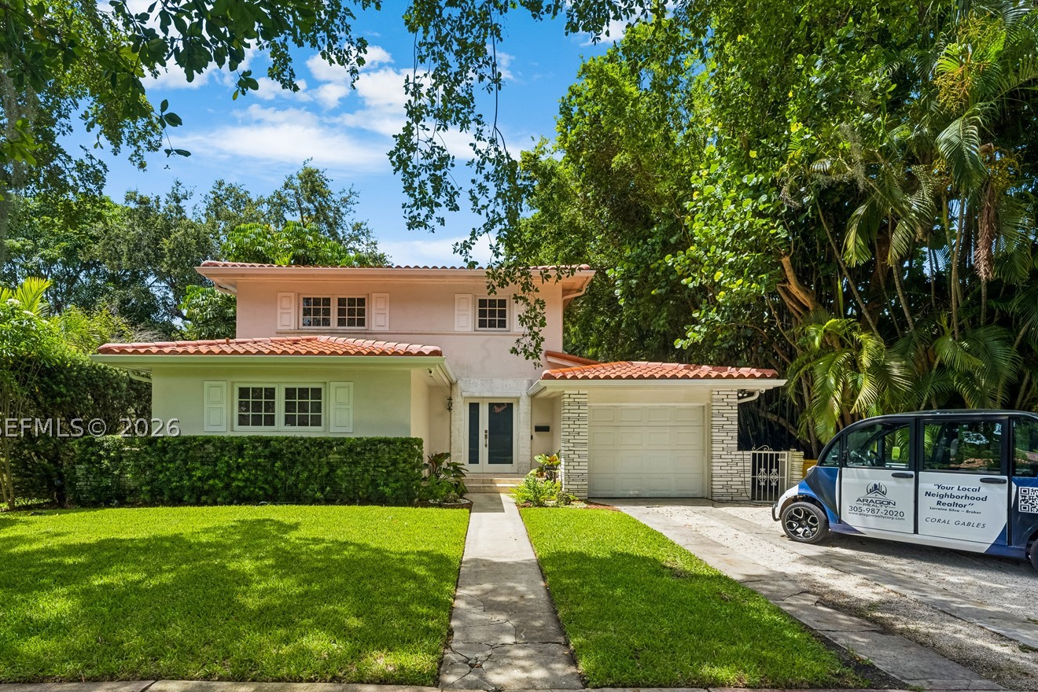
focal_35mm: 18
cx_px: 490
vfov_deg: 66.5
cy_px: 427
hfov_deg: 89.9
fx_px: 519
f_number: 11
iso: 200
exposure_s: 1/125
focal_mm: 14
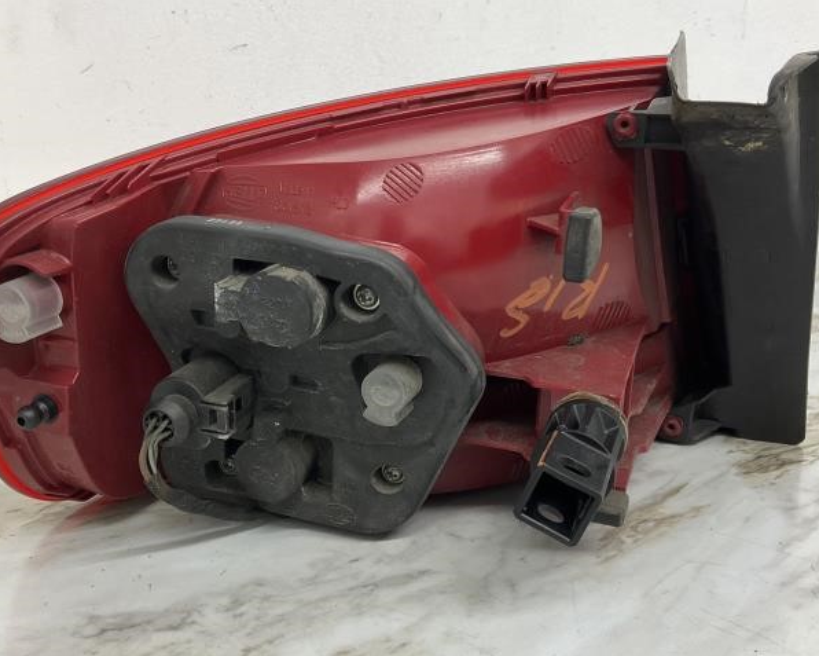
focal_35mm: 38
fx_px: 921
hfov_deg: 47.9
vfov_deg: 39.2
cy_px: 323
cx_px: 370
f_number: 1.8
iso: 50
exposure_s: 1/60
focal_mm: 3
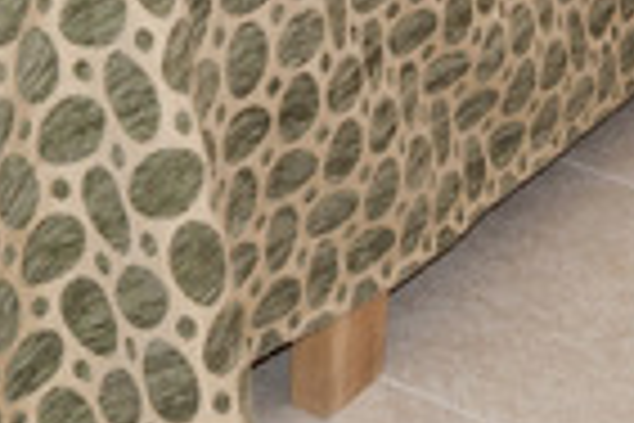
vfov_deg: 8.2
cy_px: -628
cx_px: 126
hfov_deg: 13.4
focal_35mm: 153
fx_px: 2694
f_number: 7.1
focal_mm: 18
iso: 800
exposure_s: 1/50
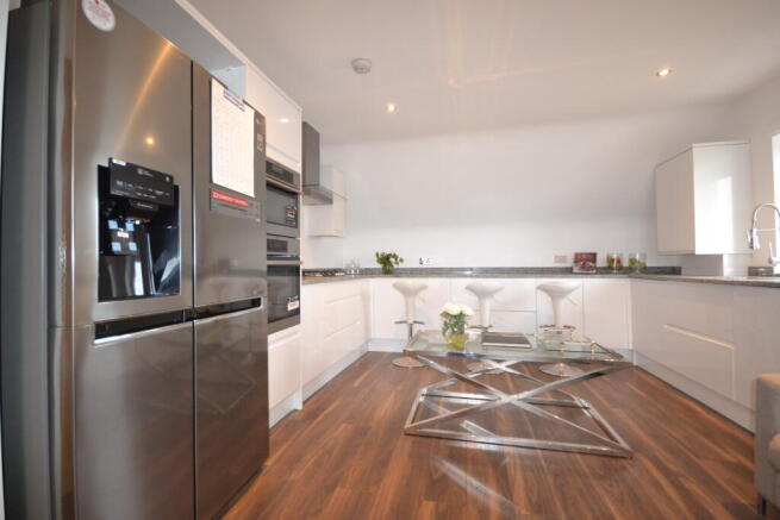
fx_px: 325
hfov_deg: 100.4
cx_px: 390
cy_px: 260
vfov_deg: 77.4
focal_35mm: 15
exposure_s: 1/60
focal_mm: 10
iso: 1800
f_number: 4
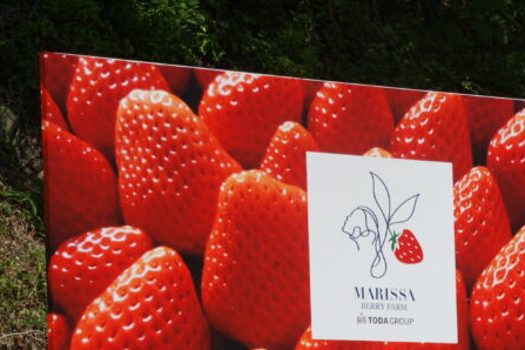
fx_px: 3004
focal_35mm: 206
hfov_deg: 10.0
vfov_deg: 6.6
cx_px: 378
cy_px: 380
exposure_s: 1/160
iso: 100
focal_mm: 60
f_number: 13
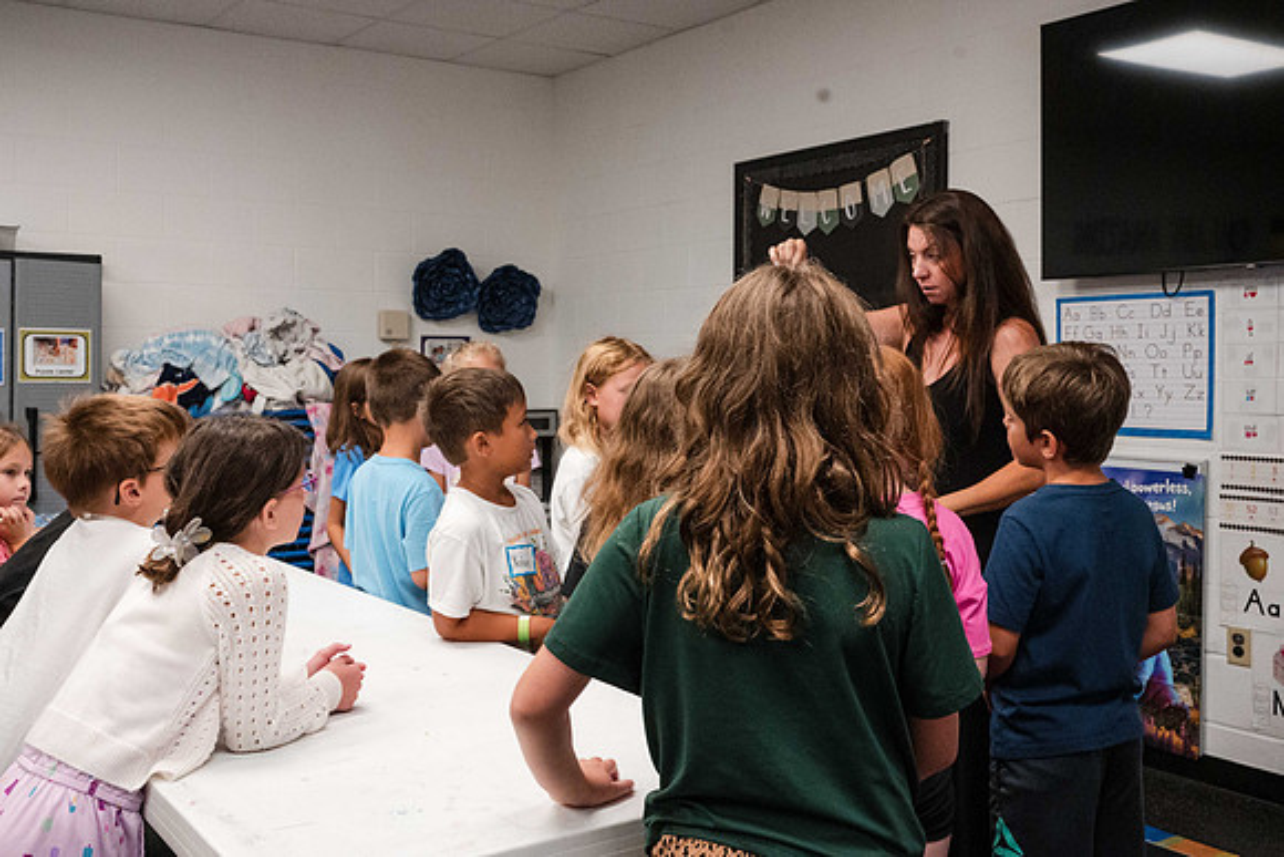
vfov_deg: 35.4
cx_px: 645
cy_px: 409
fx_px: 1343
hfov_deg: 51.1
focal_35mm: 38
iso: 6400
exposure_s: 1/250
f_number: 8
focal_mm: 35
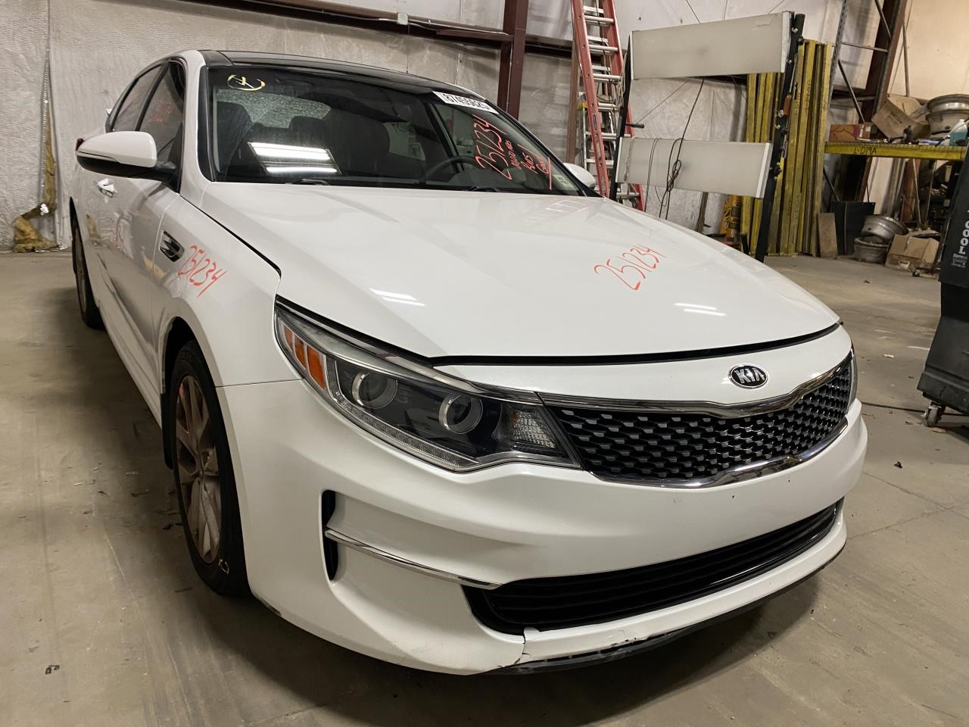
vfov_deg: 53.1
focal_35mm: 26
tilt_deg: -16.2
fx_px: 728
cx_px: 484
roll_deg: -5.5
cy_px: 364
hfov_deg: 67.3
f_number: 1.8
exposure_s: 1/60
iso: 125
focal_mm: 4.25
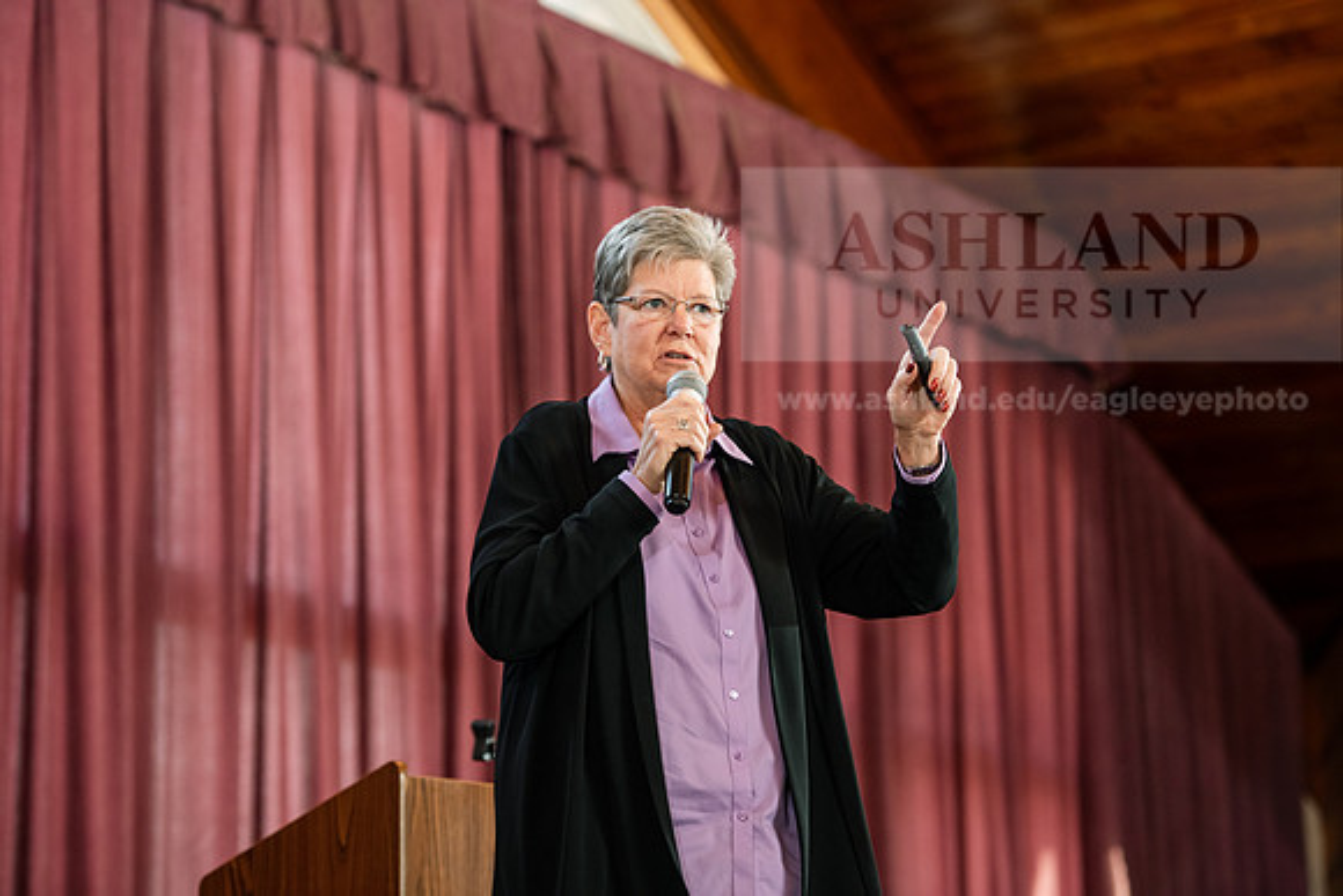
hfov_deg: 18.6
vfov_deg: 12.5
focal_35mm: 110
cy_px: 448
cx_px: 672
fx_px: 4104
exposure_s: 1/200
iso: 1600
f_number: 3.5
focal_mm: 110
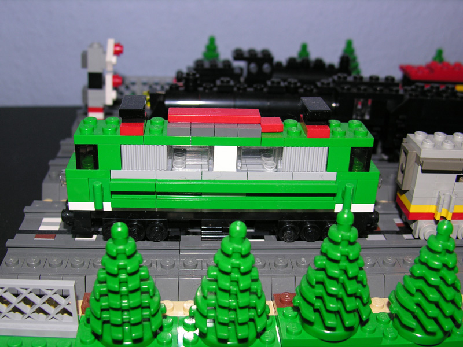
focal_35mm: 35
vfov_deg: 40.7
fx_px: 468
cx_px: 232
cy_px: 174
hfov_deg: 52.6
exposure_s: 1/60.1
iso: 50
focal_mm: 8.9
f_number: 2.8
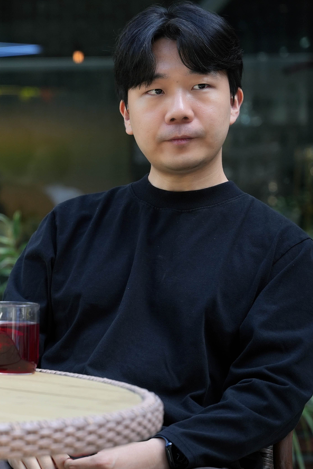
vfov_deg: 14.1
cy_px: 256
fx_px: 1904
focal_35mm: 146
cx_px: -138
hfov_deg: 9.2
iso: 250
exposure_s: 1/640
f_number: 2.8
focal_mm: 70
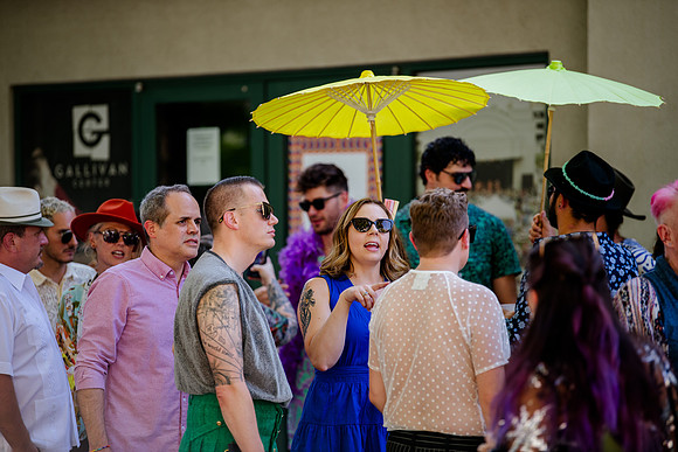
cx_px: 339
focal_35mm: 170
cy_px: 226
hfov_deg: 12.1
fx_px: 3202
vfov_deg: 8.1
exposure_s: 1/250
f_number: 2.8
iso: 200
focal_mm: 170
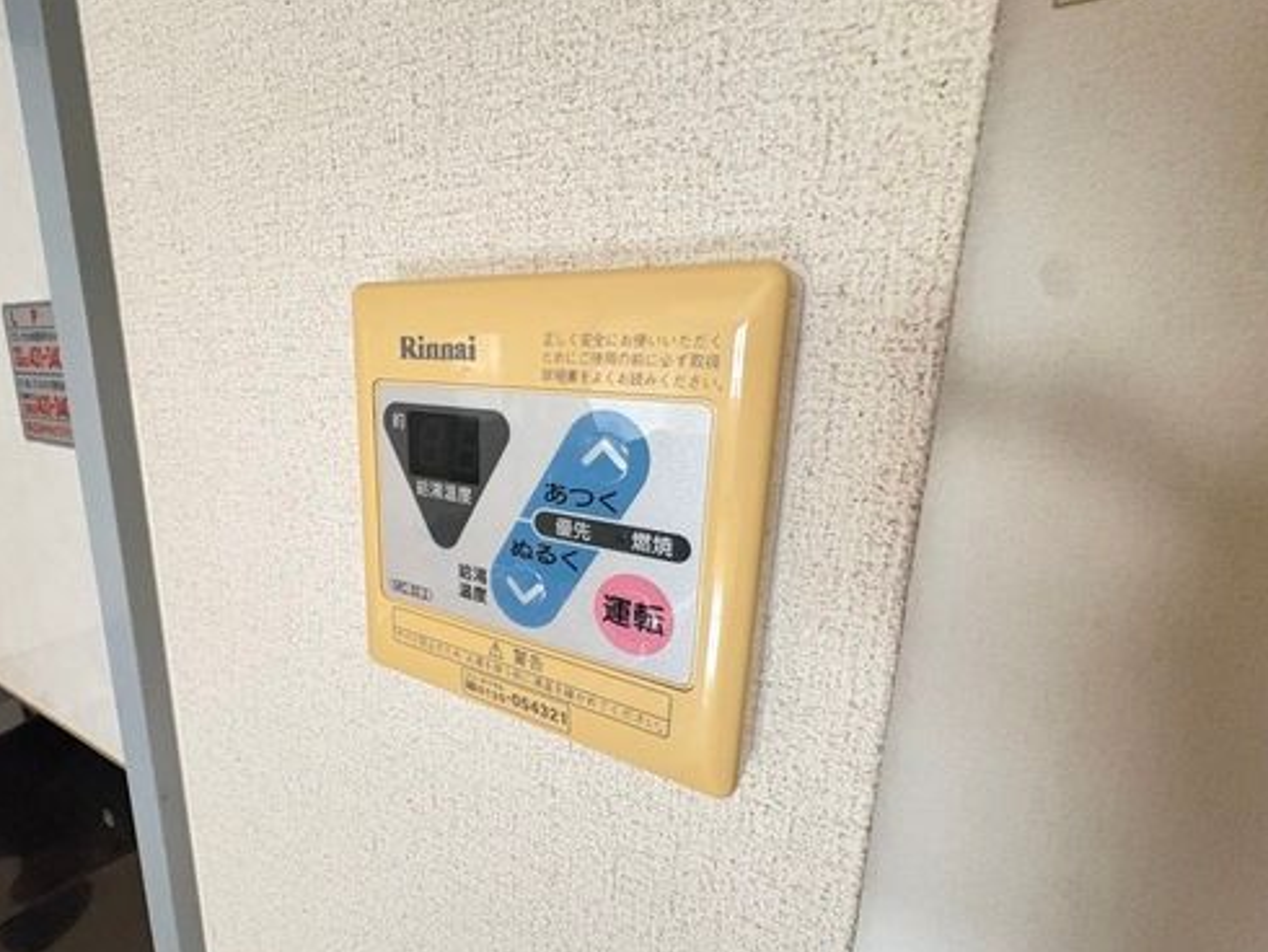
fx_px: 586
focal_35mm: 16
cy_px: 486
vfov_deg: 78.1
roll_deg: -0.1
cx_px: 551
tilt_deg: -11.9
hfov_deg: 93.9
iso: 1000
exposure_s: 1/42
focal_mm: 2.22
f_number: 2.2
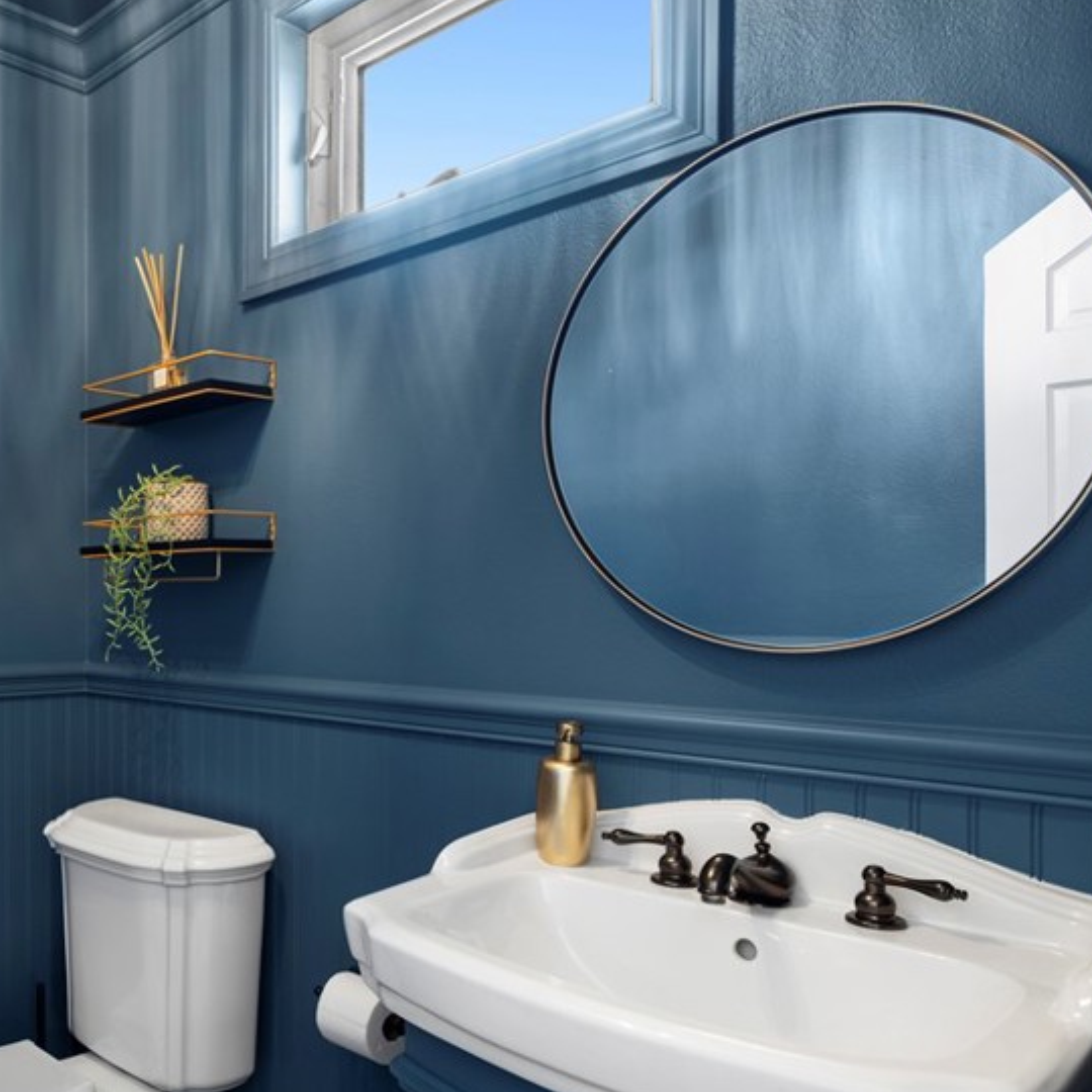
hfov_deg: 51.2
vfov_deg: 55.6
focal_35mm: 29
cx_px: 180
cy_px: 592
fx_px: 1035
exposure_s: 1/6
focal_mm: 18
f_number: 8
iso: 400
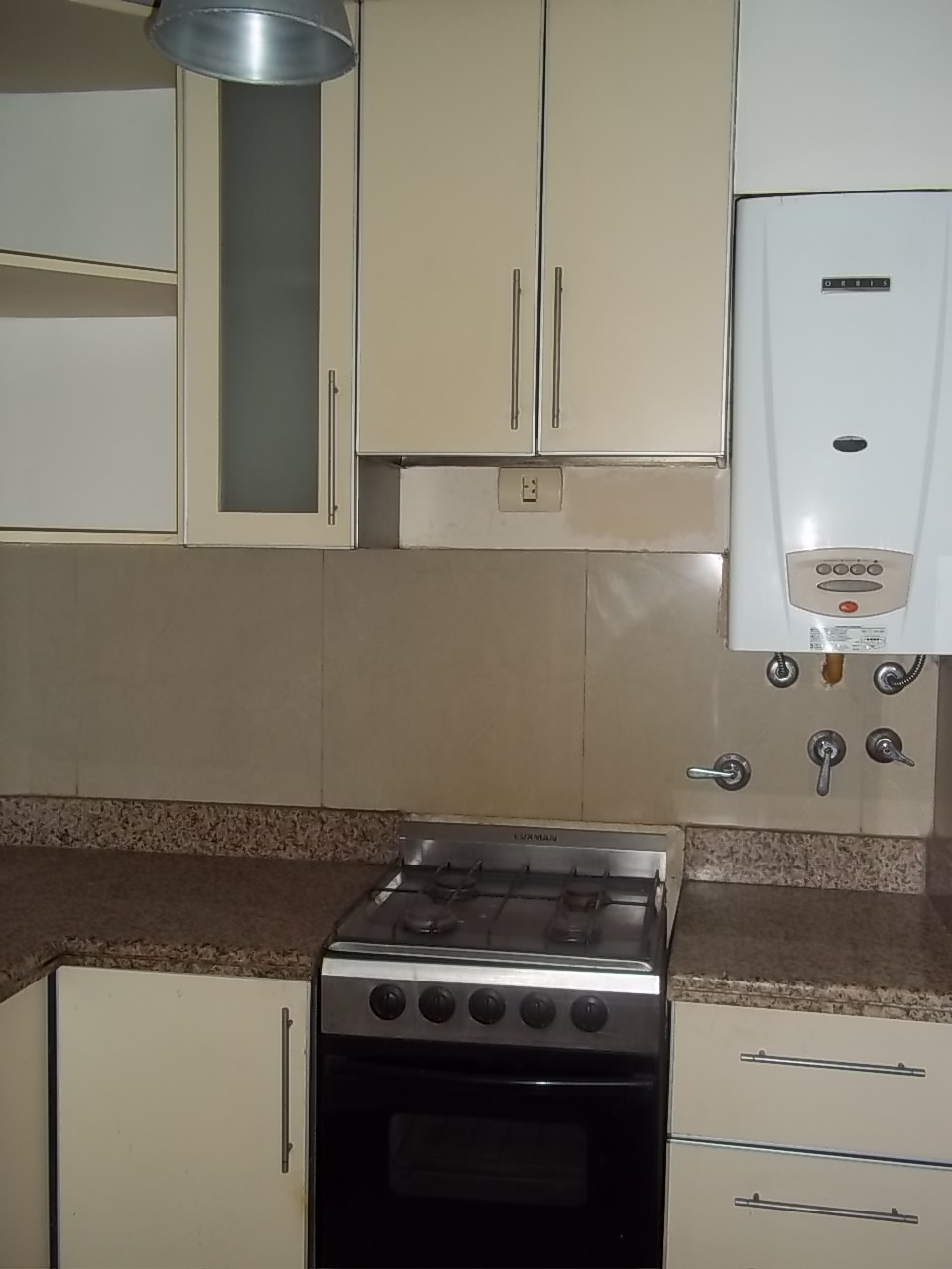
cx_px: 476
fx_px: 1320
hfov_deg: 39.7
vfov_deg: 51.4
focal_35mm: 36
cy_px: 634
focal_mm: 6.5
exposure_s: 1/30
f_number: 3.1
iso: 80
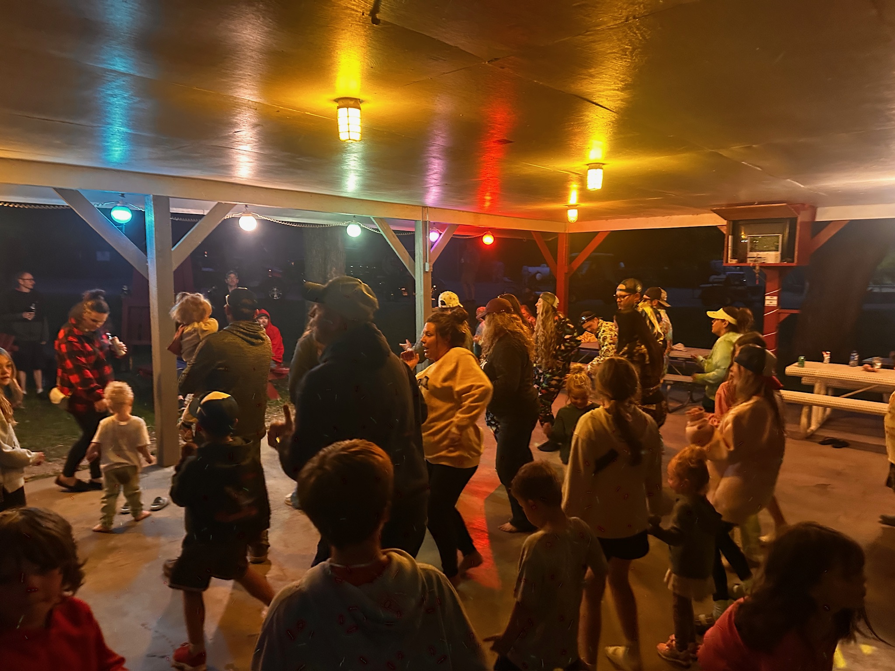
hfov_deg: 71.6
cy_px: 336
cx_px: 448
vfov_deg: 56.8
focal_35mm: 24
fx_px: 621
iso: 800
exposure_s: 1/30
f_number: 1.78
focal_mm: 6.86
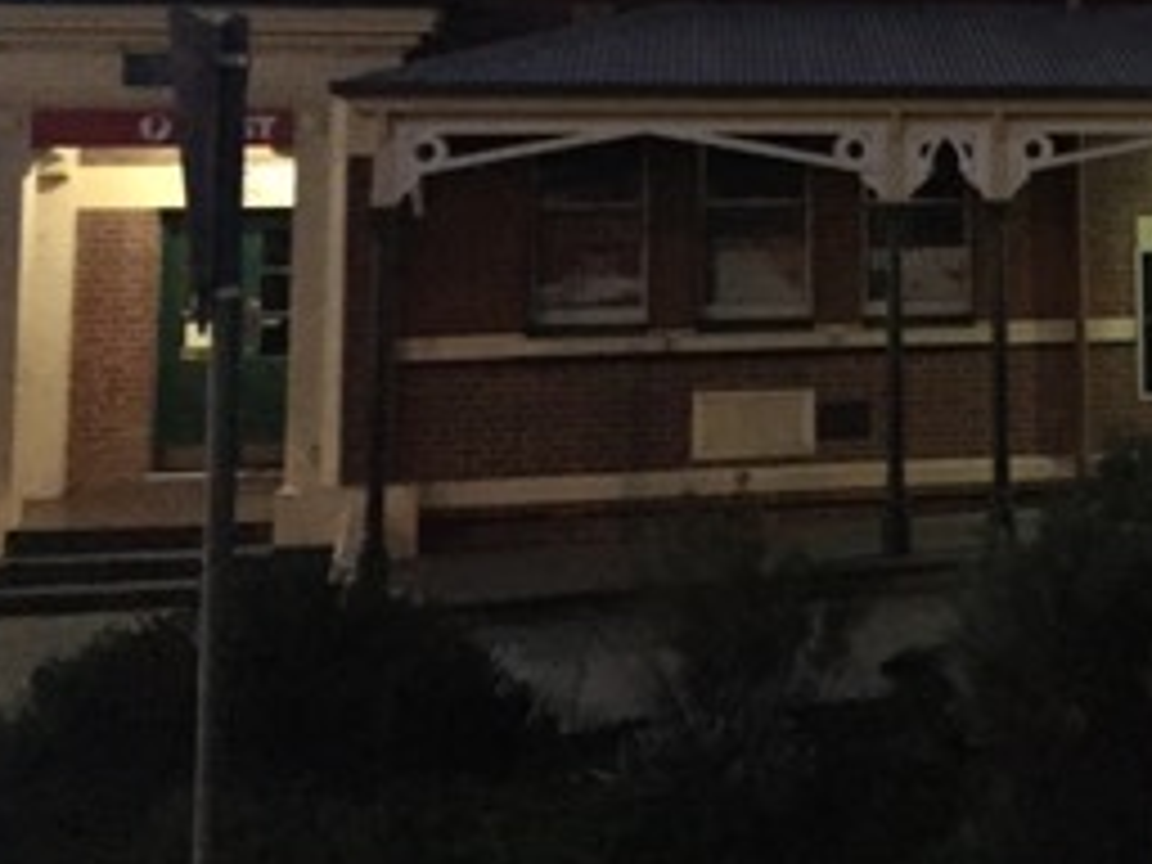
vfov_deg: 24.0
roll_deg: +1.8
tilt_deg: +7.1
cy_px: 63
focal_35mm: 59
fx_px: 1963
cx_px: 1156
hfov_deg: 30.4
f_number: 2.2
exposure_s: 1/15
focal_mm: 4.15
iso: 2000
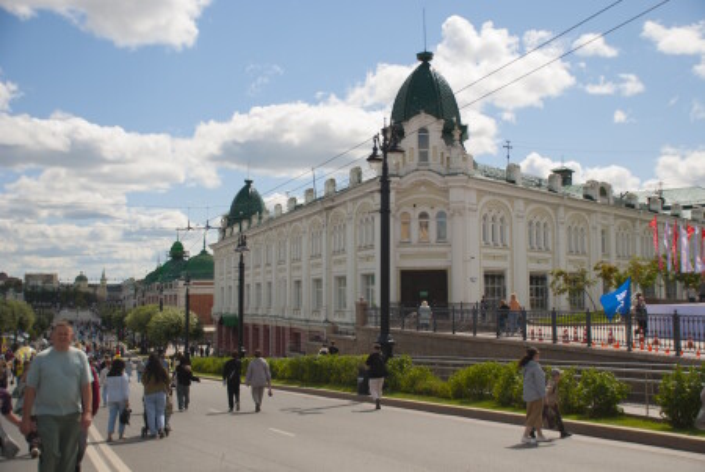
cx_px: 352
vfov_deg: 29.0
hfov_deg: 42.3
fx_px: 911
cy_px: 236
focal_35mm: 46
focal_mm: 31
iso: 100
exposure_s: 1/1000
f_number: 4.2
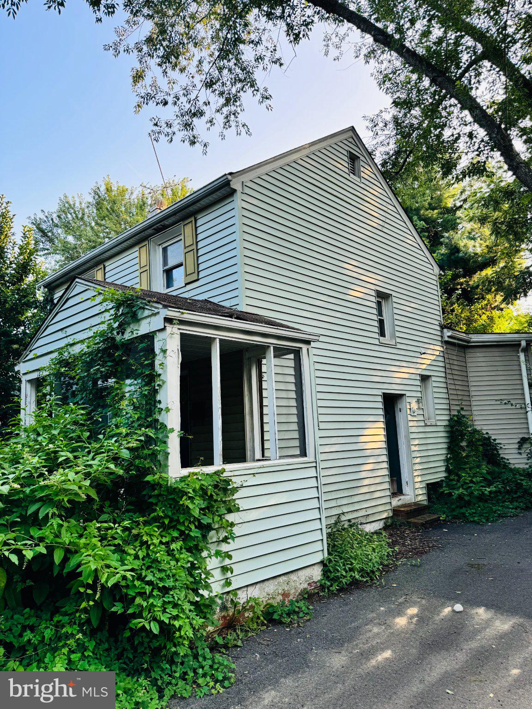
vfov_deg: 71.6
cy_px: 354
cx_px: 266
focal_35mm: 24
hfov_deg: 56.8
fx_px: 492
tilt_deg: +9.2
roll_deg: +2.1
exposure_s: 1/621
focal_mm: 6.76
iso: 80
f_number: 1.78
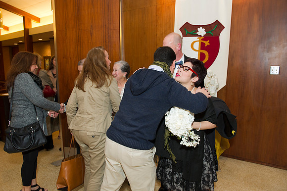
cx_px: 144
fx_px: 207
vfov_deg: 49.5
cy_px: 96
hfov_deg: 69.4
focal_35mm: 26
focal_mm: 26
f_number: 5.6
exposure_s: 1/100
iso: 1600
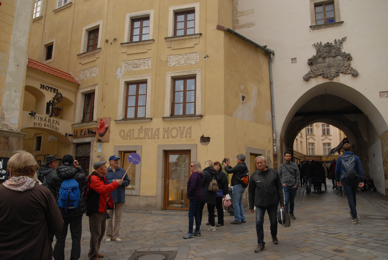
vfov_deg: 41.8
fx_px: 340
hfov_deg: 59.4
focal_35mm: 32
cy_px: 130
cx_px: 194
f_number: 4
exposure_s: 1/60
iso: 100
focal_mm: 21
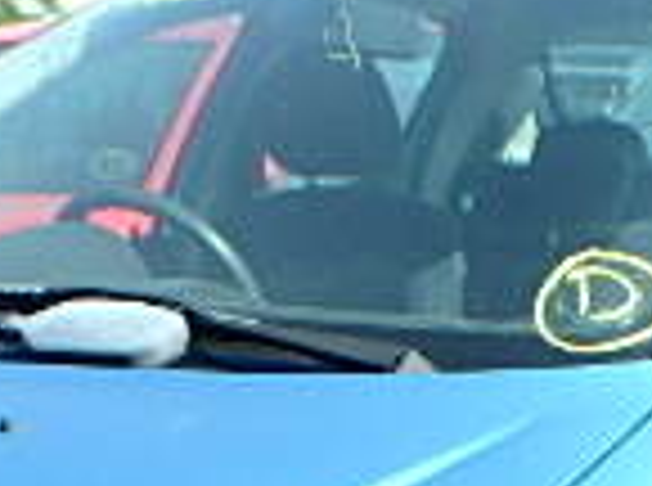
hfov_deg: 20.9
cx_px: 144
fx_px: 1747
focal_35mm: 93
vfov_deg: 14.4
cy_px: 792
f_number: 3.5
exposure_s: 1/320
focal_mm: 3.7
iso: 125
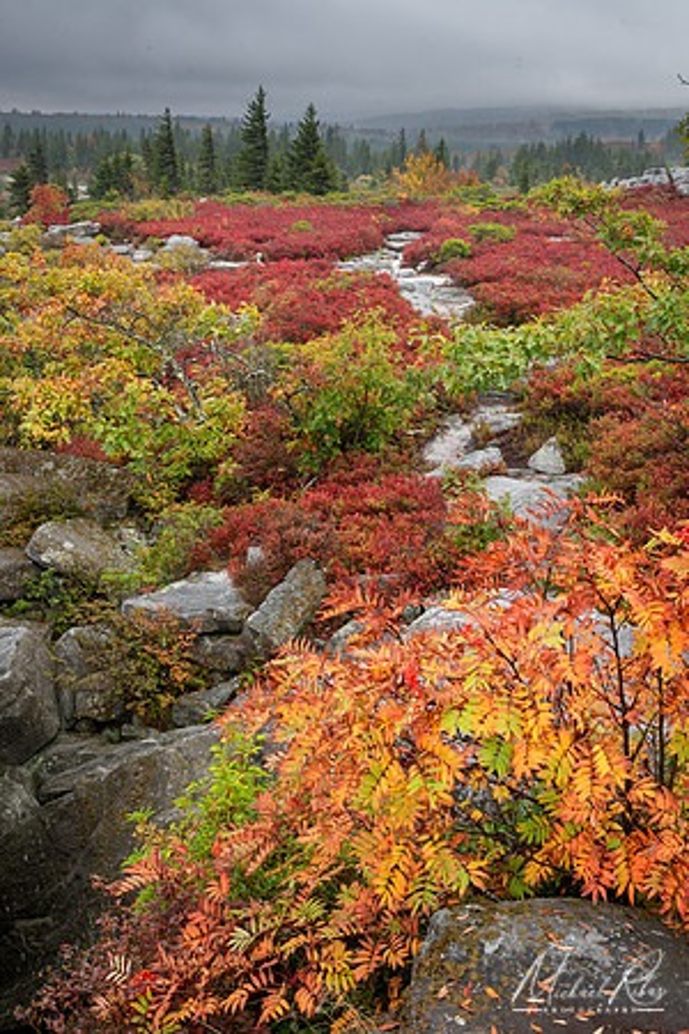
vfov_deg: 41.1
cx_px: 344
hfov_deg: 28.1
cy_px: 517
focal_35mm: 48
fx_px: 1378
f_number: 11
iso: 200
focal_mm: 48
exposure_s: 1/40
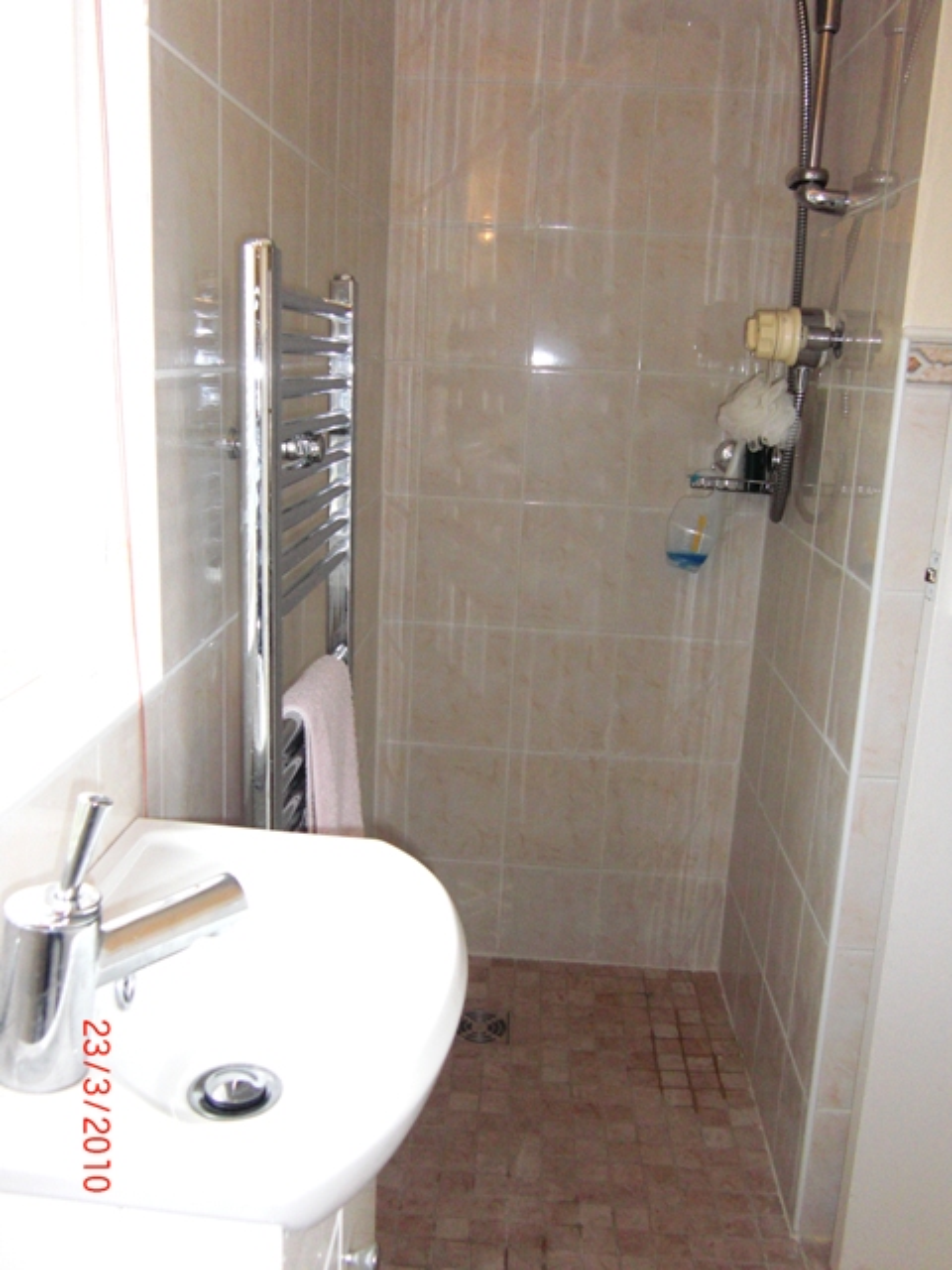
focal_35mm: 33
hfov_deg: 42.9
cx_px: 476
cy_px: 635
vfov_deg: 55.4
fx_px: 1210
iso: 200
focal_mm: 5.8
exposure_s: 1/60
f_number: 2.7
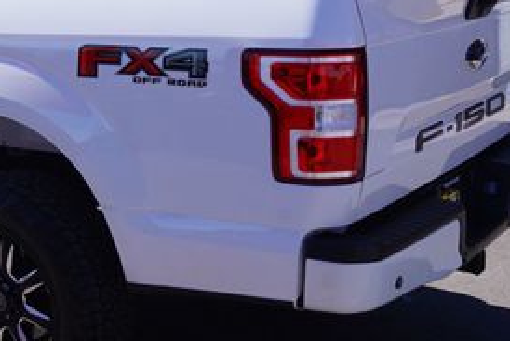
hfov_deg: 27.1
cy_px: 127
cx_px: -6
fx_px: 992
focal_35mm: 70
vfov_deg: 19.4
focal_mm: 20
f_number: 11
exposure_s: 1/80
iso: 100
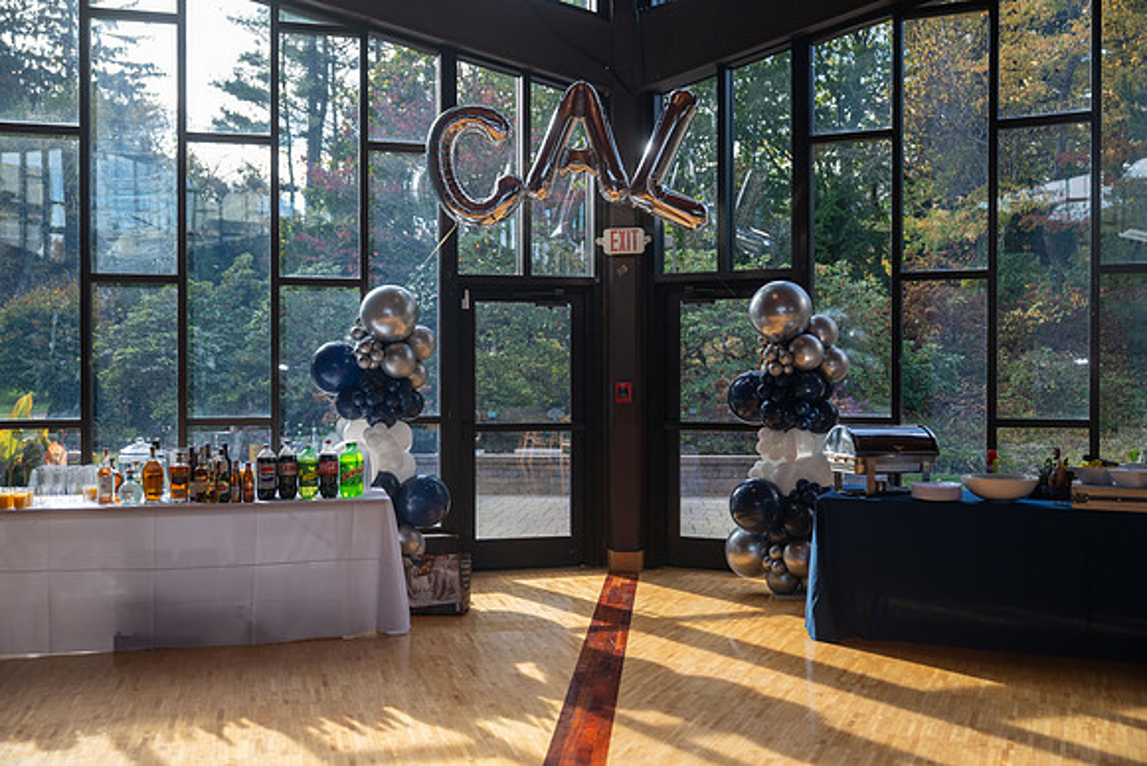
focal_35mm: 34
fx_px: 1099
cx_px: 574
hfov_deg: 55.1
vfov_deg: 38.4
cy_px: 383
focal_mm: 34.5
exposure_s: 1/1250
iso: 640
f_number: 2.8
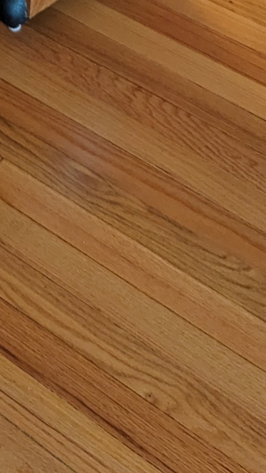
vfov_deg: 18.8
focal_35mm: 93
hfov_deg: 12.4
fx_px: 1167
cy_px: -322
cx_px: -133
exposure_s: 1/64.6
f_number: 1.85
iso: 214
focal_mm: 6.81
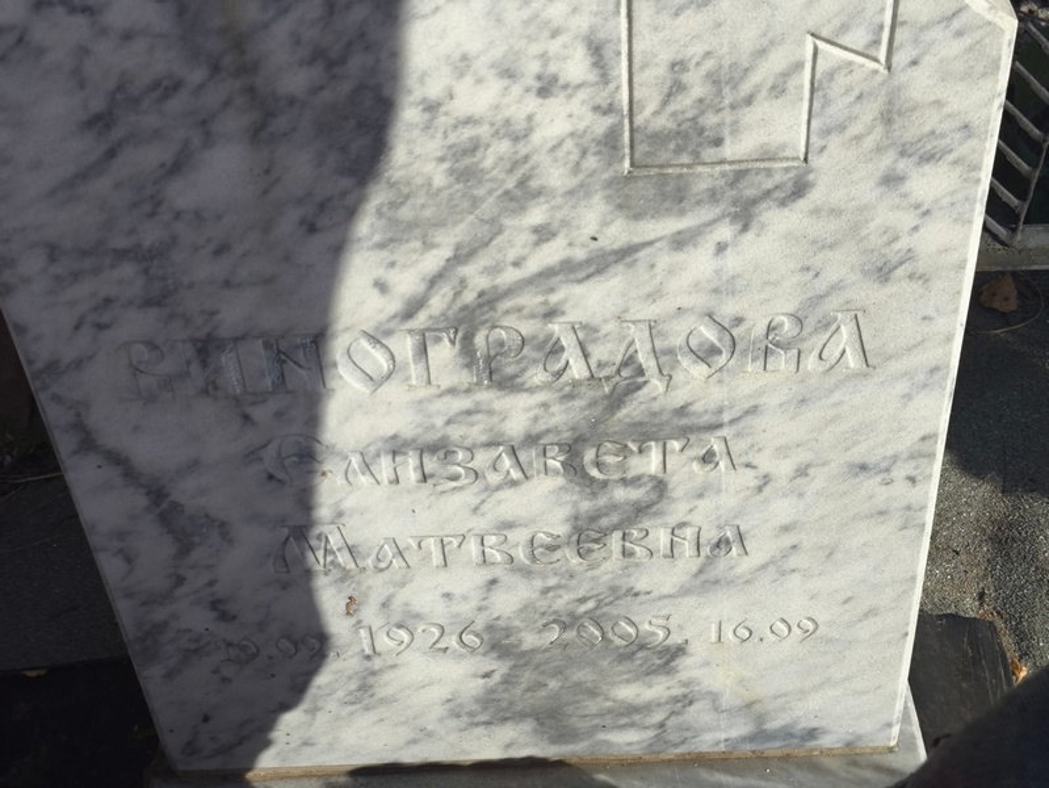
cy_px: 394
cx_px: 524
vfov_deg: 29.1
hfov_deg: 38.2
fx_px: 1516
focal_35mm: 50
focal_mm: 4.71
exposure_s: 1/927
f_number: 1.7
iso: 50
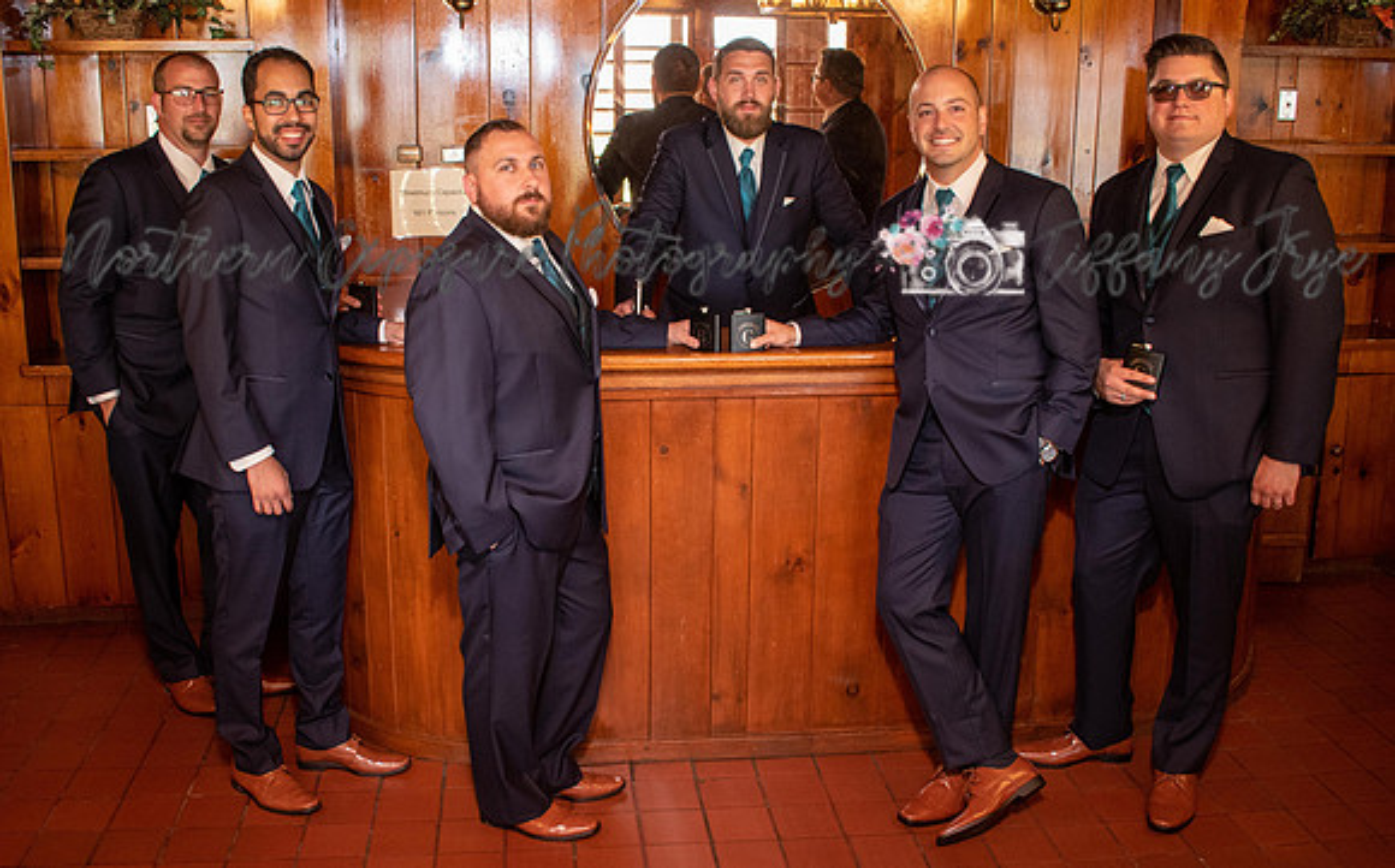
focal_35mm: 36
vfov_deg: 34.8
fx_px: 1384
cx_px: 640
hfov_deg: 53.4
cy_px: 415
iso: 1250
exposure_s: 1/60
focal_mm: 20
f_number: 3.5
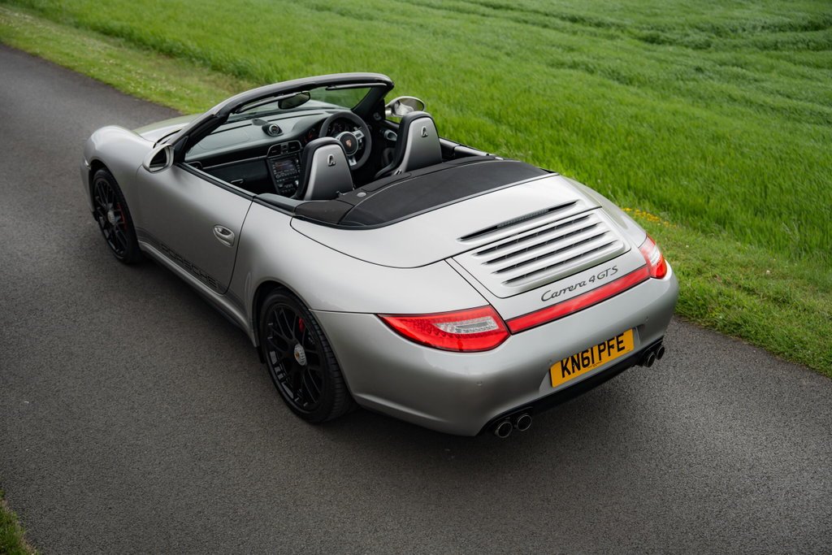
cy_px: 278
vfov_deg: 34.2
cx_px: 416
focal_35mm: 39
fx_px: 901
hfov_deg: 49.5
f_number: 2.8
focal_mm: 39
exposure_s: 1/320
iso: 100
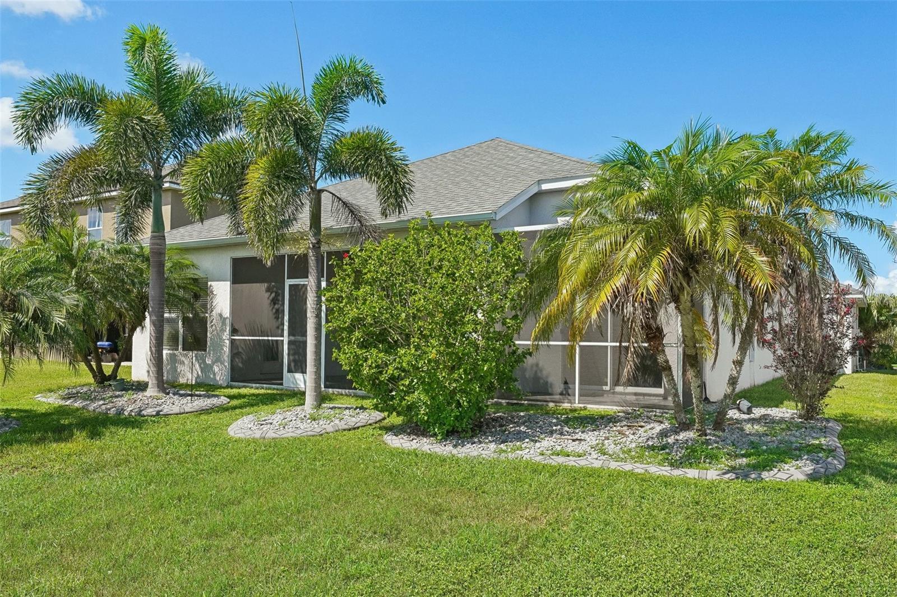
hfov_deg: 67.4
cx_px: 448
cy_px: 298
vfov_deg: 47.9
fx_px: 673
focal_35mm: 27
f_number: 8
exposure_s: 1/2000
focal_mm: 18
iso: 800
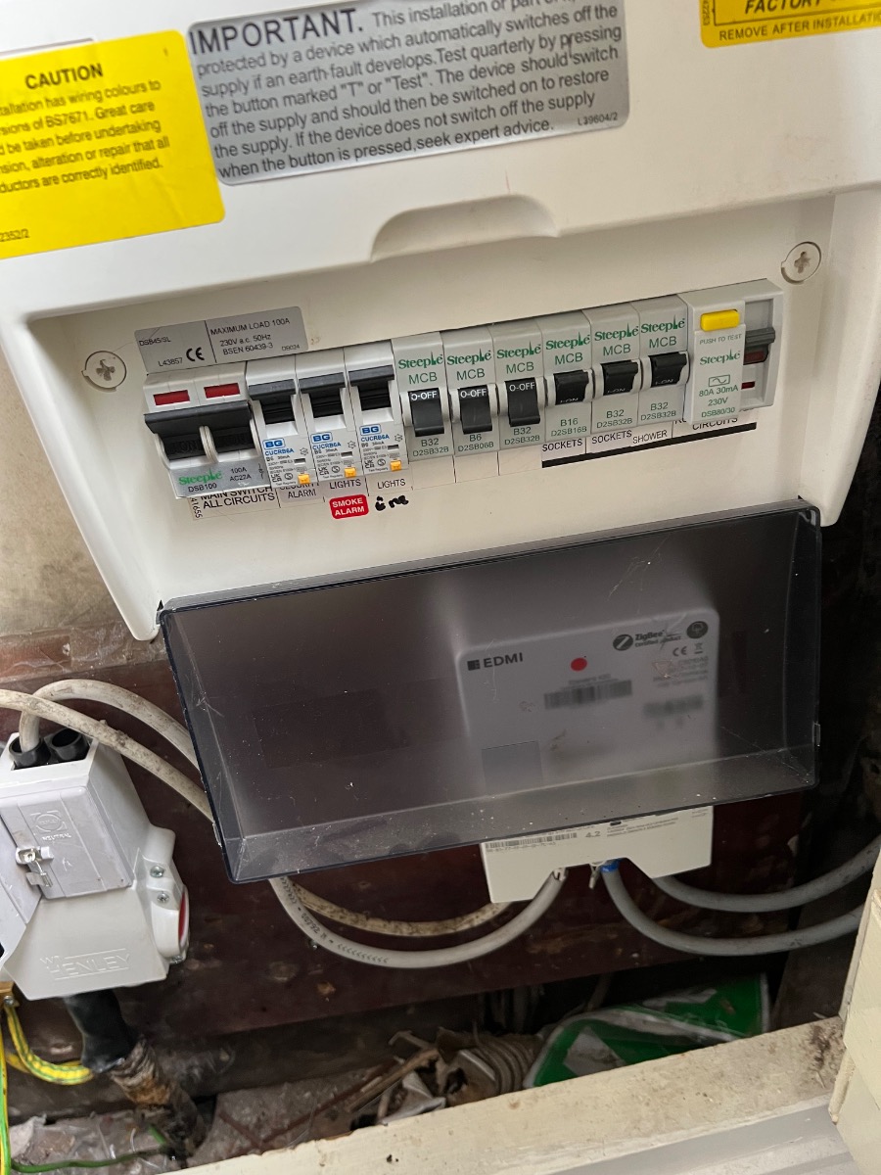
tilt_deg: -31.8
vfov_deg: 67.3
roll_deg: +10.8
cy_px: 588
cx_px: 440
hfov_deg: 53.1
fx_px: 882
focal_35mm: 26
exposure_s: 1/60
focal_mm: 5.7
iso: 250
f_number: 1.5
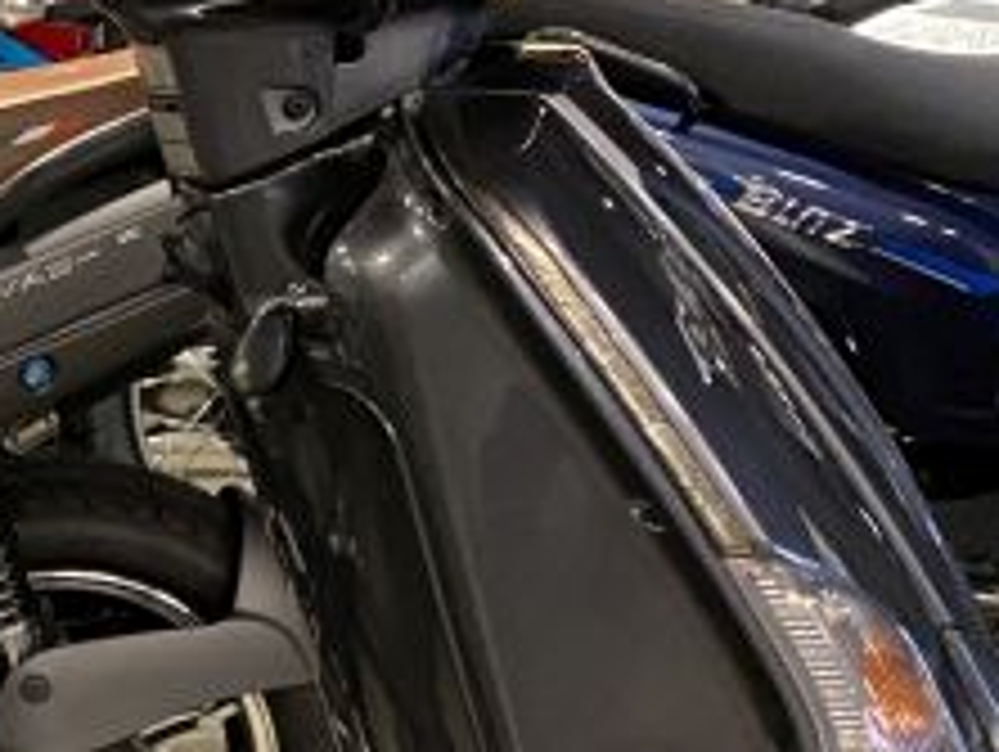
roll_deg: +1.7
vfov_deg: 11.9
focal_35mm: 124
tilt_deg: -11.5
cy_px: 597
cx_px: -693
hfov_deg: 14.3
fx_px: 3582
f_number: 1.8
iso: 400
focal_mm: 4.25
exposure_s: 1/50
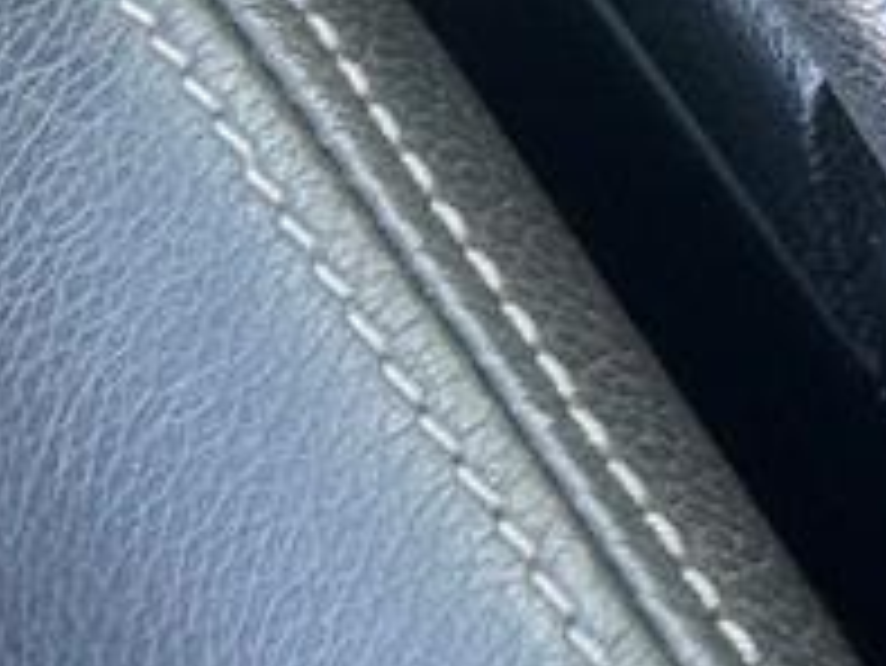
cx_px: 1313
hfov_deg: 6.3
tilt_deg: -49.6
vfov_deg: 4.6
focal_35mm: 312
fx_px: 7991
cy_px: -1377
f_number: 1.78
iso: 100
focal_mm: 6.76
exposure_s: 1/60
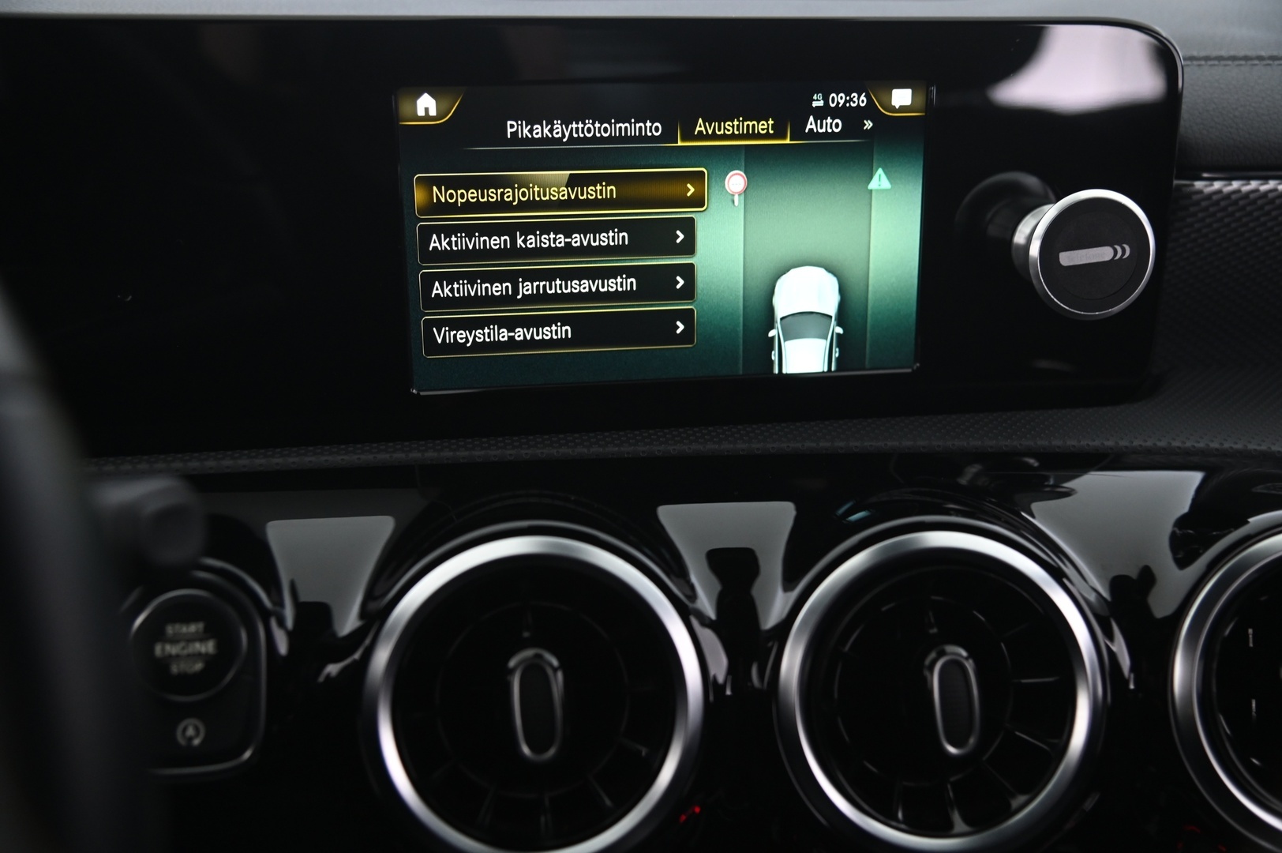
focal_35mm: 40
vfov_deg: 33.3
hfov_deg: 48.5
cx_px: 641
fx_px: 1423
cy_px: 426
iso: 2000
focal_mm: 40
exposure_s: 1/20
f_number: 4
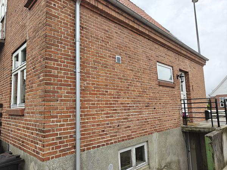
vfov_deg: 56.8
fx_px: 157
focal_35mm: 24
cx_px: 114
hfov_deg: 71.6
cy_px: 85
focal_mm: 5.59
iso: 80
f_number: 1.8
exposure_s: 1/280
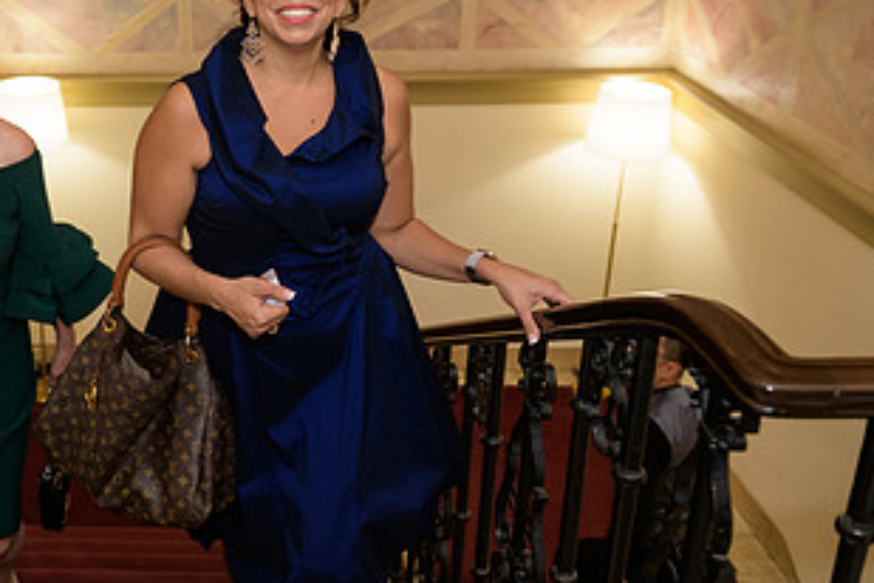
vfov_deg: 29.4
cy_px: 143
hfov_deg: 40.6
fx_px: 1092
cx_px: 105
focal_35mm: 45
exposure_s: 1/125
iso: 1000
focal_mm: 24
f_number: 3.2
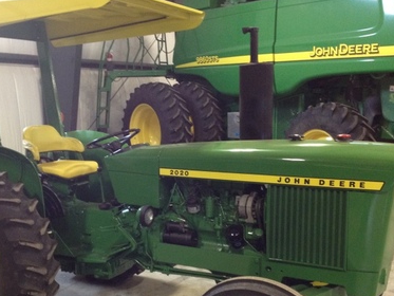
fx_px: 581
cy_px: 197
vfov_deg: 28.4
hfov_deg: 37.4
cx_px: 161
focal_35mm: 51
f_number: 2.4
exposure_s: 1/20
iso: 250
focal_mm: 4.28
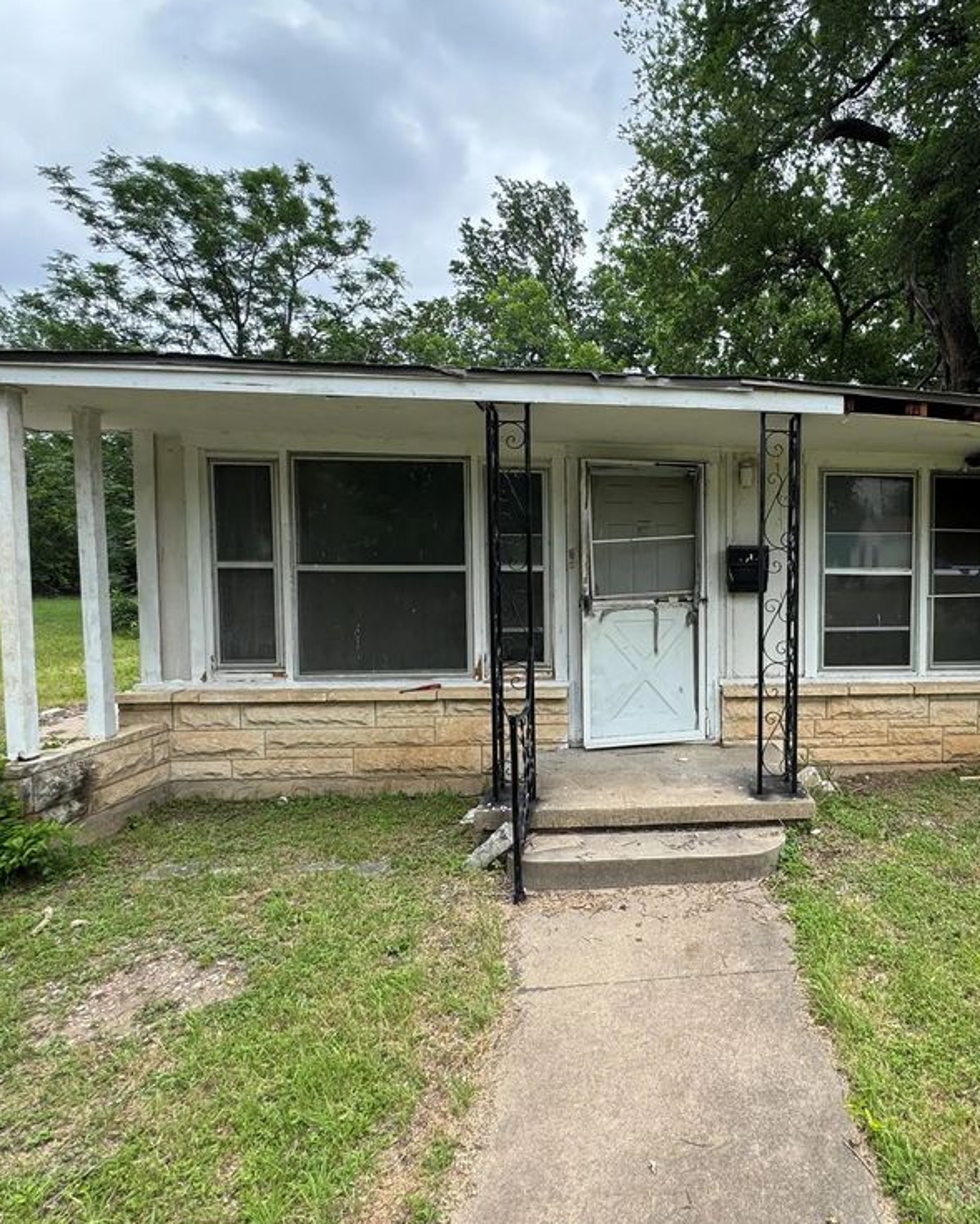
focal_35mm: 19
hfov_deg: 66.8
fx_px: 689
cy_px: 600
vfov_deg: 83.3
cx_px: 725
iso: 40
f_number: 2.2
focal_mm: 2.22
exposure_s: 1/476
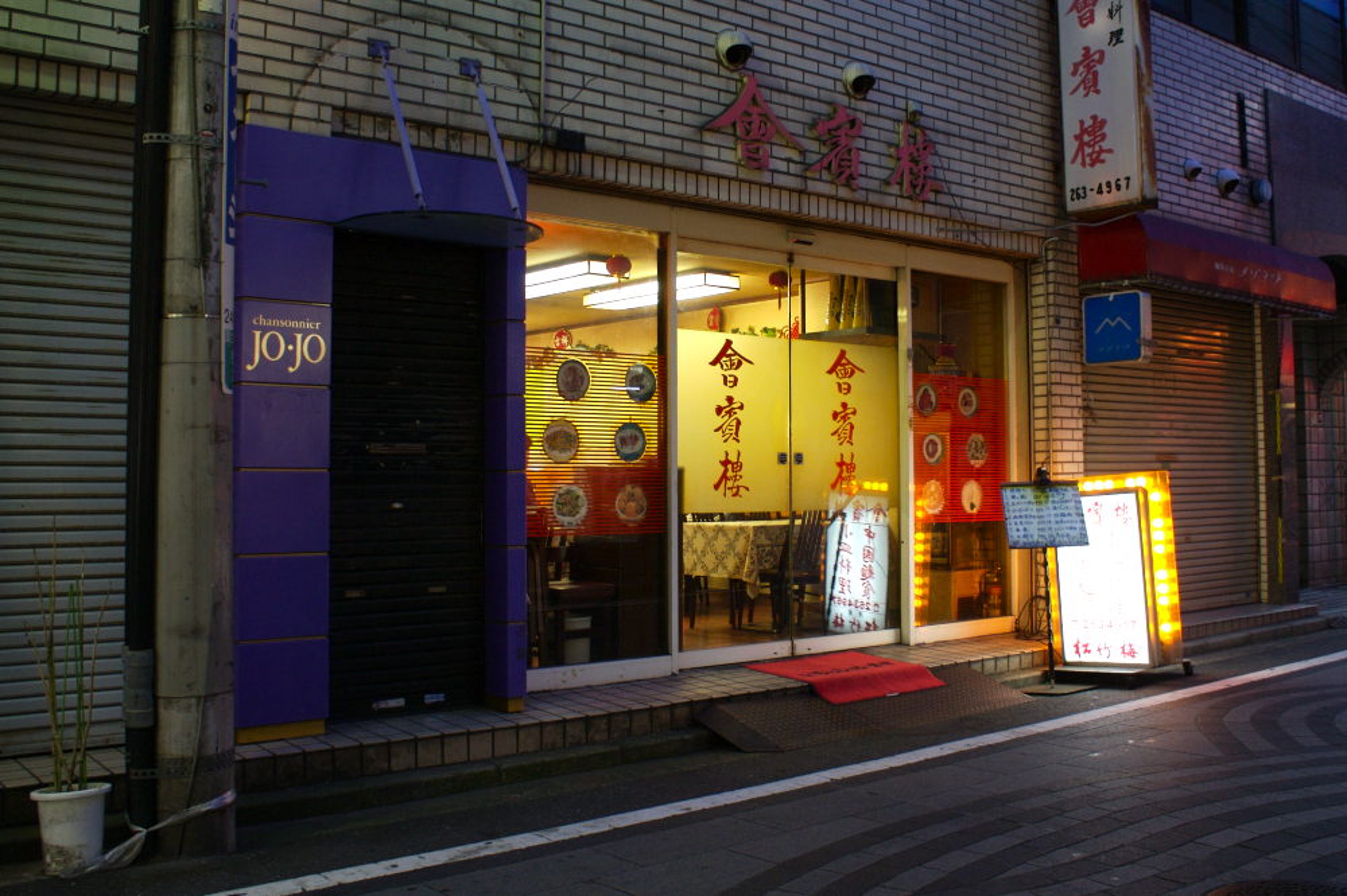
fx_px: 1010
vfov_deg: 47.9
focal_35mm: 27
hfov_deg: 67.4
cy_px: 448
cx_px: 674
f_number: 3.5
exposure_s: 1/10
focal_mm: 18
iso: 400
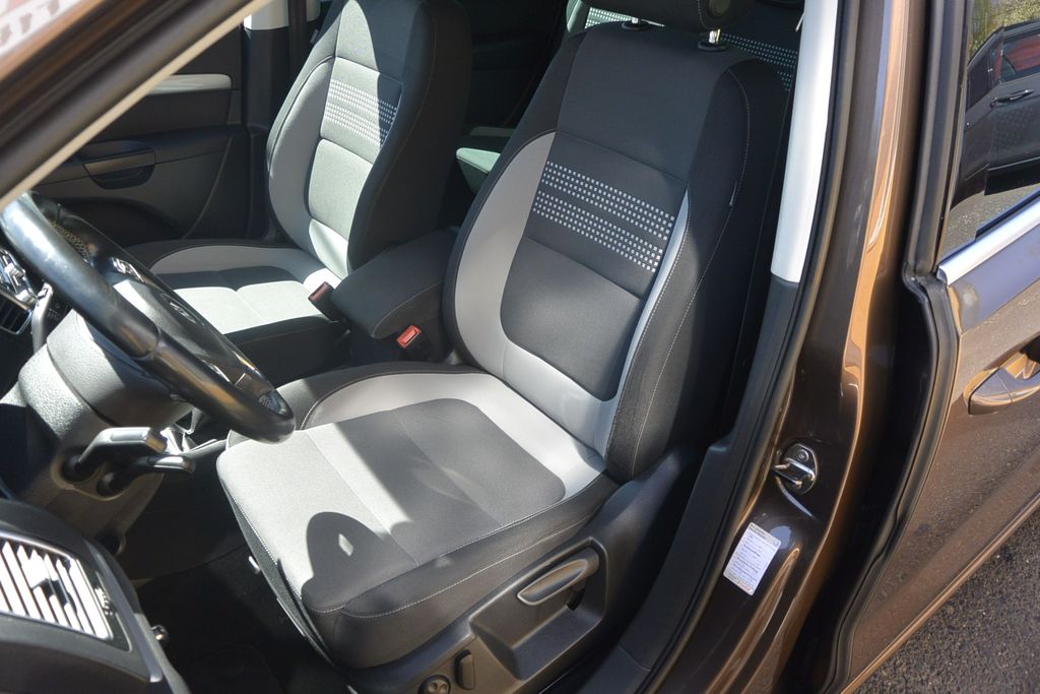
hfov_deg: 67.4
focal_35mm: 27
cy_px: 347
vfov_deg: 47.9
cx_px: 520
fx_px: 780
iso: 160
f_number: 3.5
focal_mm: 10
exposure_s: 1/250
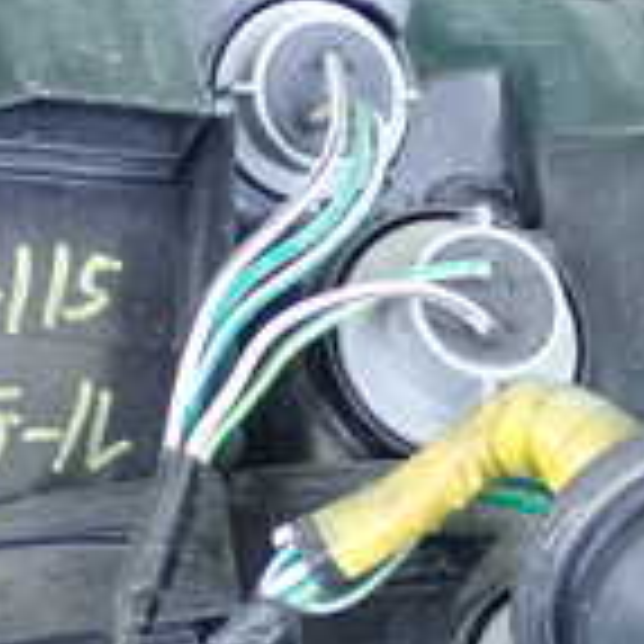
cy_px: 662
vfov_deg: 9.3
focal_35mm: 186
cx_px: 284
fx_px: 3915
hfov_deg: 9.4
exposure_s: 1/125
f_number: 3.2
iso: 1250
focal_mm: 9.01
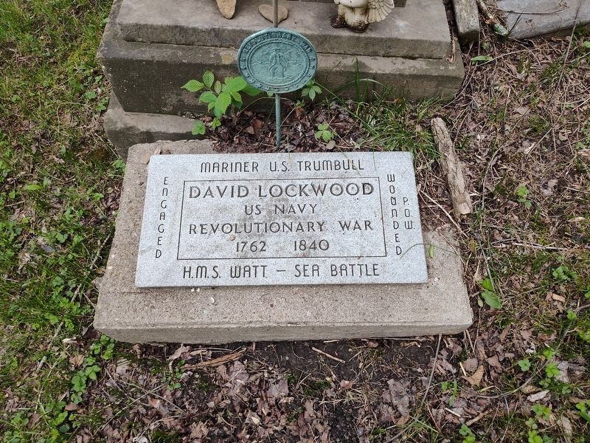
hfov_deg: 73.9
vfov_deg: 58.9
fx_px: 392
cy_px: 222
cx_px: 295
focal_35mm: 23
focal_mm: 5.56
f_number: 1.8
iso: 267
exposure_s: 1/120
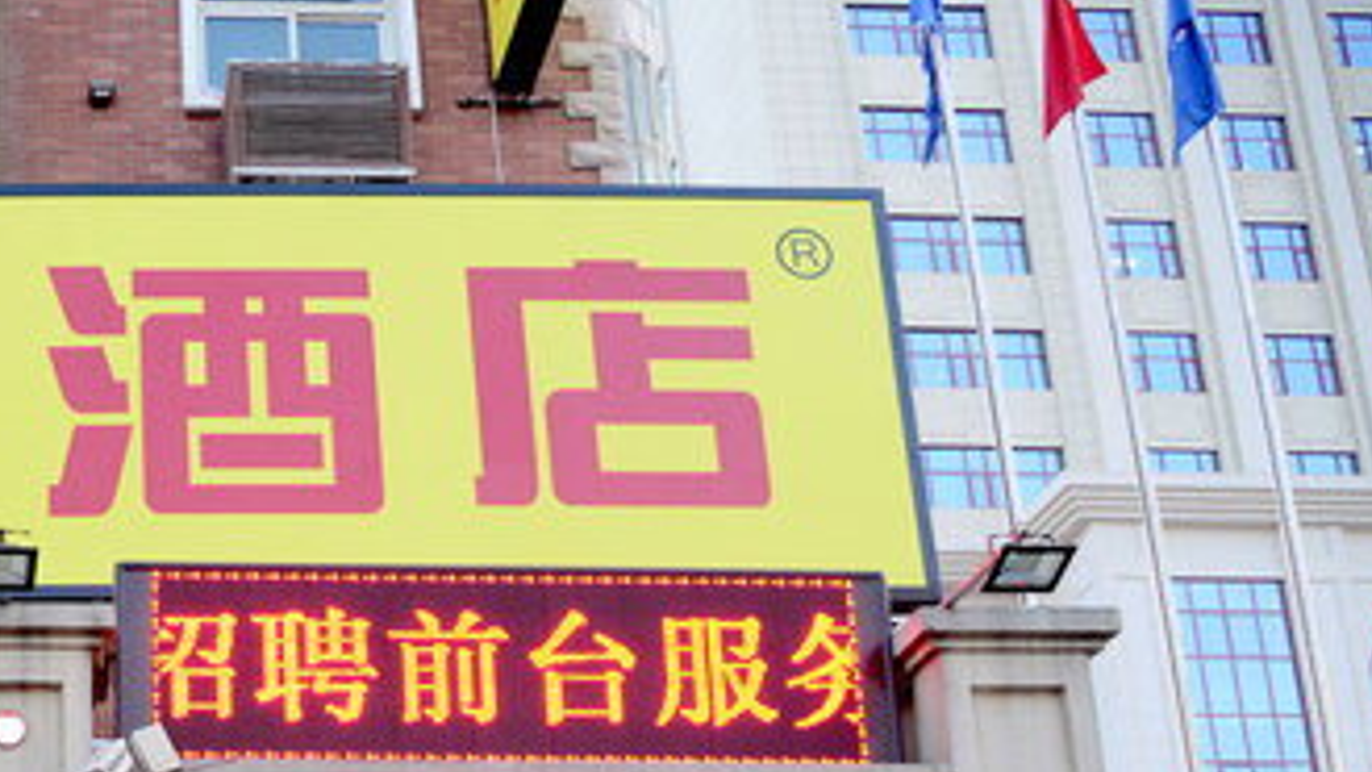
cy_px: 964
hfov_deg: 34.4
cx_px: -8
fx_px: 2001
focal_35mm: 55
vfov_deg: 20.2
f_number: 4
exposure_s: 1/125
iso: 400
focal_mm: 24
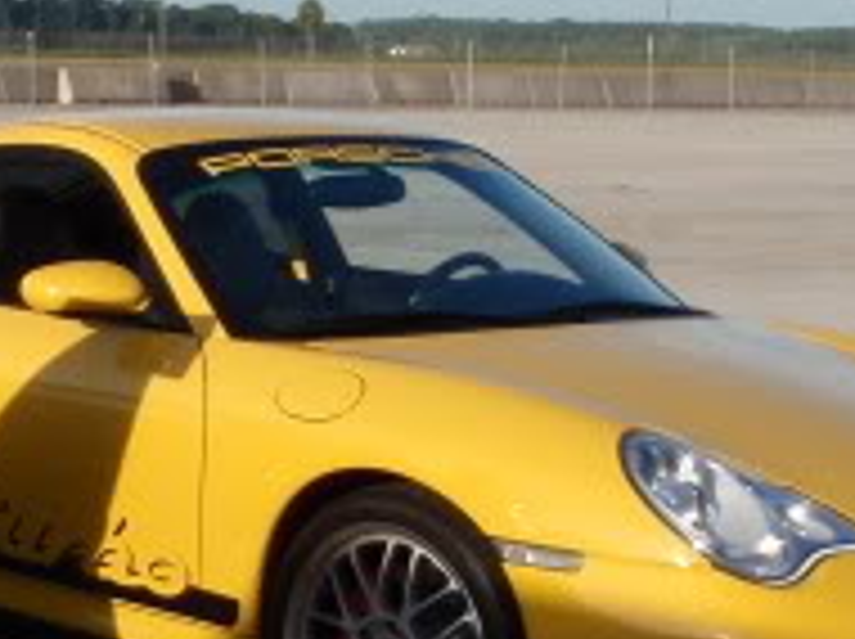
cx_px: -27
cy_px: 333
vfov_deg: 12.5
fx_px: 2911
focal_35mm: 118
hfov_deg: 16.3
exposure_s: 1/250
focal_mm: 5
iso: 64
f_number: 5
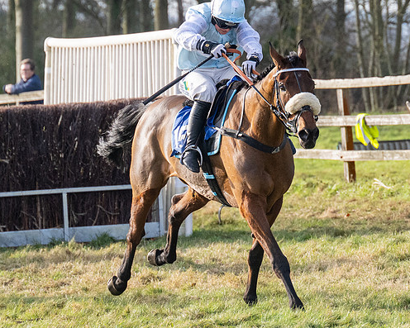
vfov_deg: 4.3
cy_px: 105
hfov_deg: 5.3
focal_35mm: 364
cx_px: 139
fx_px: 4418
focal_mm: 125
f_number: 4
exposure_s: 1/3200
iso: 800
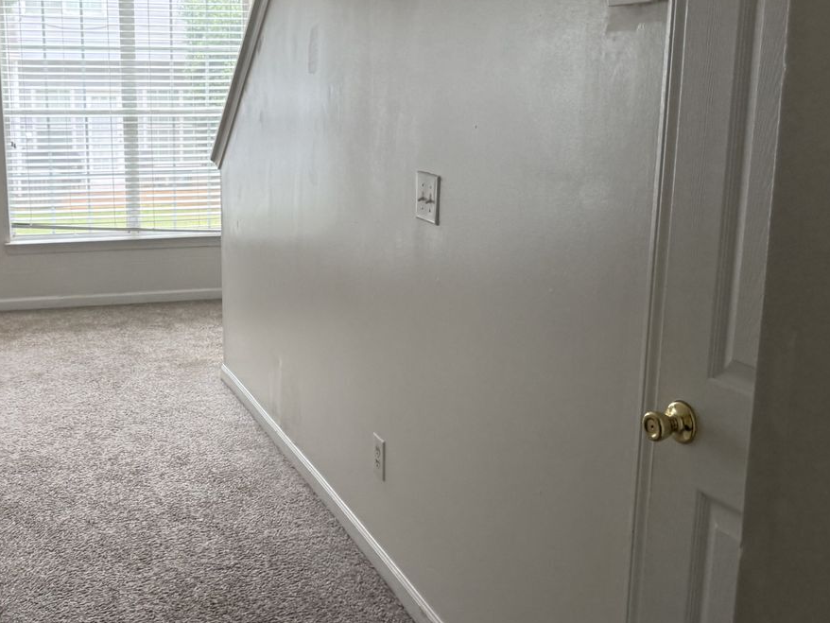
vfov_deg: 35.1
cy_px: 267
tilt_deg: -10.4
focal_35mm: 41
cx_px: 251
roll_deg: -0.8
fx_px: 983
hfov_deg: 44.8
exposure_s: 1/47
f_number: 1.78
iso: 200
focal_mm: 6.76
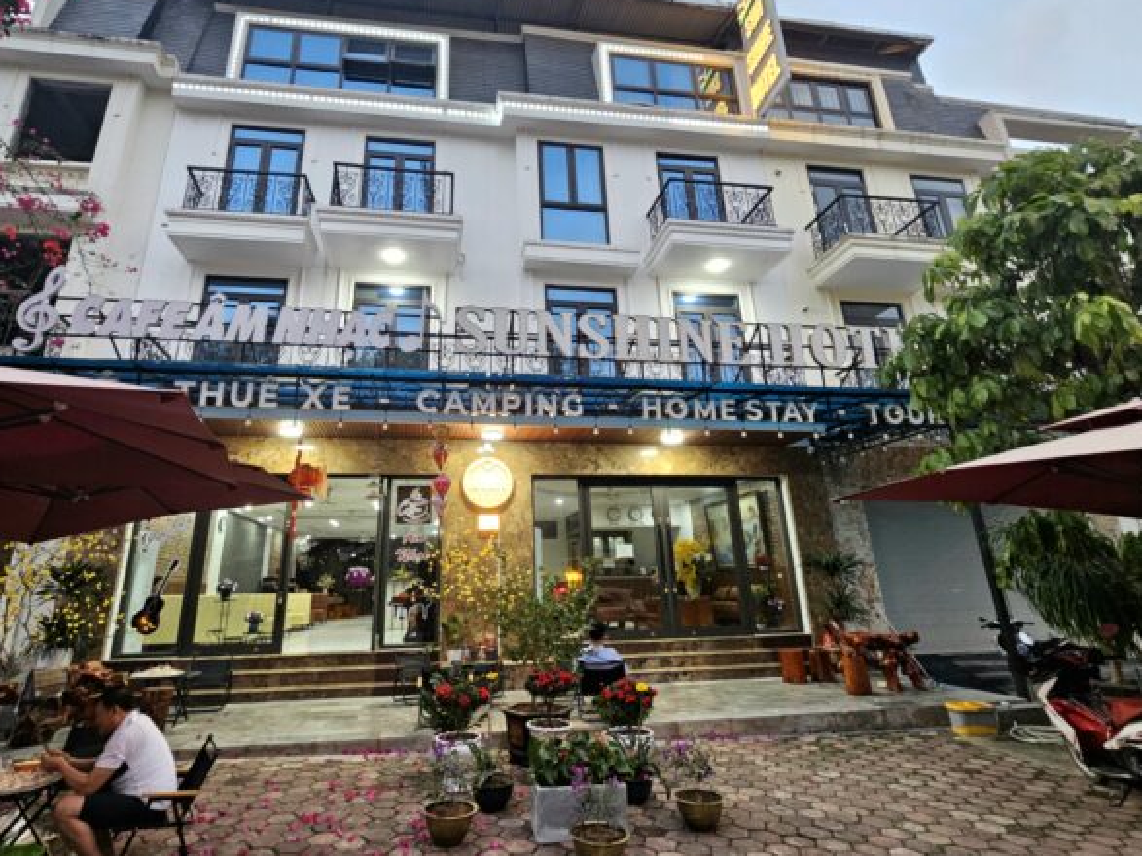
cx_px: 529
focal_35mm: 17
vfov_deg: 74.4
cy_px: 375
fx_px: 561
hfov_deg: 90.9
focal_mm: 2.2
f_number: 2.2
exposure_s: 1/50.3
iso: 250
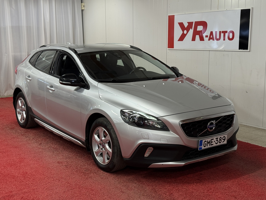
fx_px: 369
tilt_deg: -9.0
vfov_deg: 30.3
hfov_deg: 39.7
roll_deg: +0.1
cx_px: 133
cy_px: 100
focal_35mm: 48
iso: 64
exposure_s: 1/100
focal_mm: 6.76
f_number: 1.78
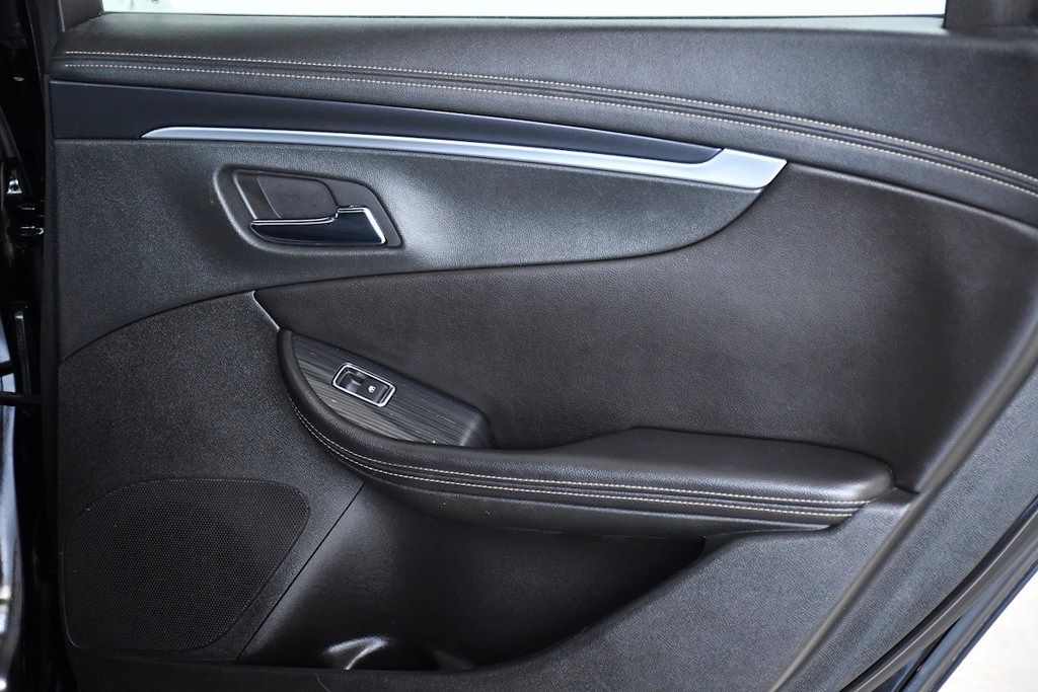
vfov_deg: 17.5
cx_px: 519
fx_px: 2249
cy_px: 346
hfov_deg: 26.0
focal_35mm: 78
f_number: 4.8
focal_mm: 52
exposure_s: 1/200
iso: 2500
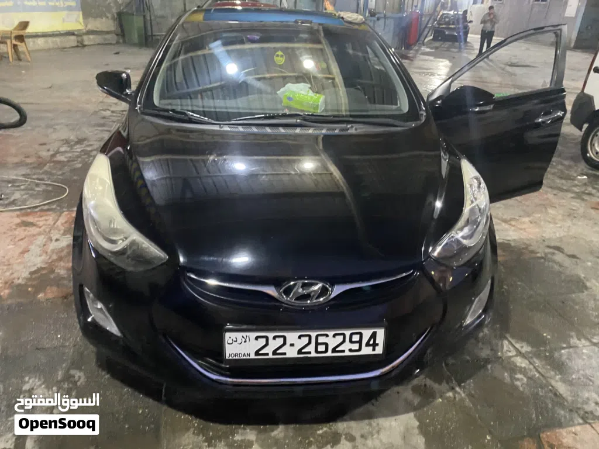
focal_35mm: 26
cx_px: 300
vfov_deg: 53.1
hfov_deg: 67.3
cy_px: 224
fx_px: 450
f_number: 1.8
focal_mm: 4.25
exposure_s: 1/25
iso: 640
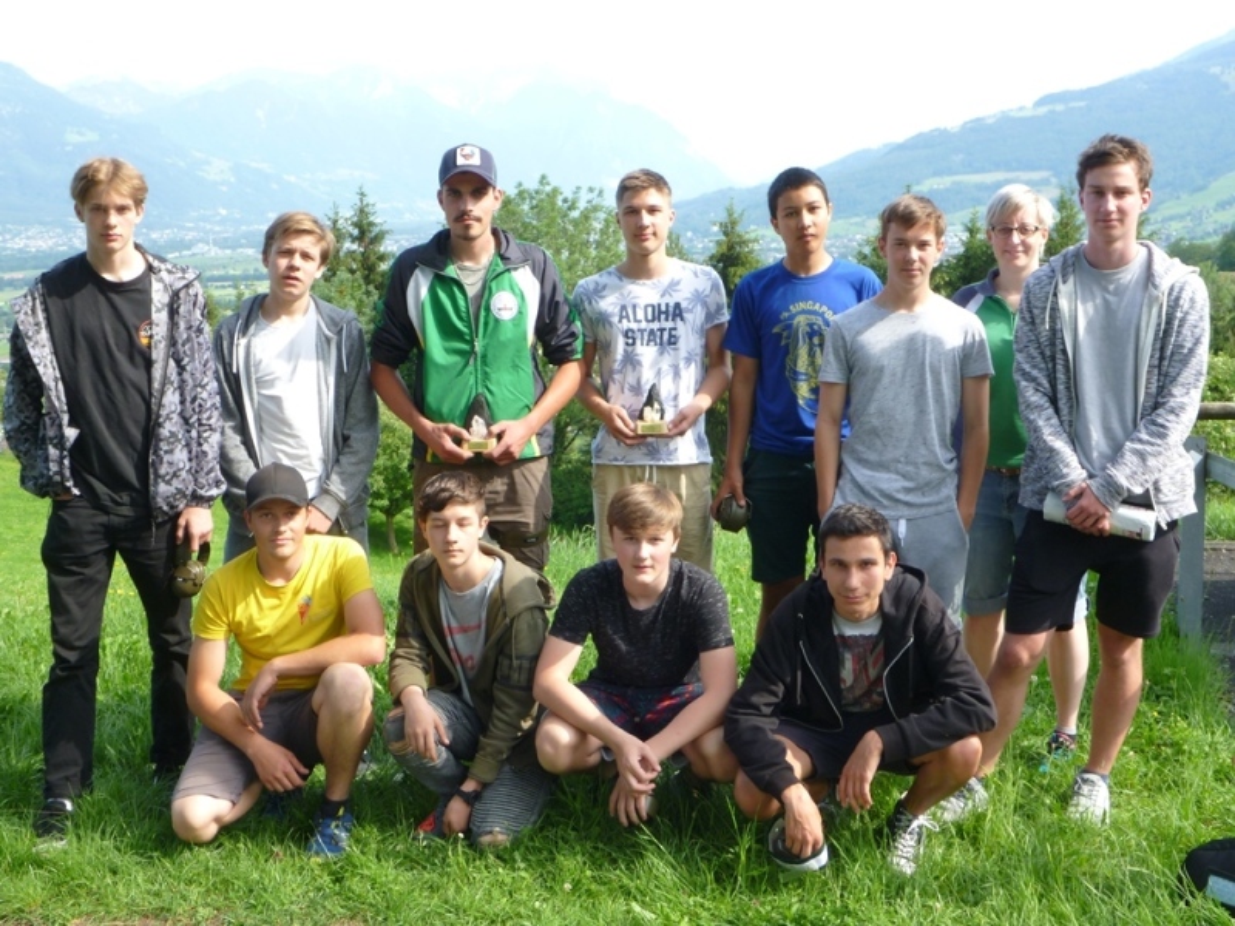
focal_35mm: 41
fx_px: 1463
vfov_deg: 35.1
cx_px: 618
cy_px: 463
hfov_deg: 45.8
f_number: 4.2
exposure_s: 1/125
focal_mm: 7.4
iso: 100
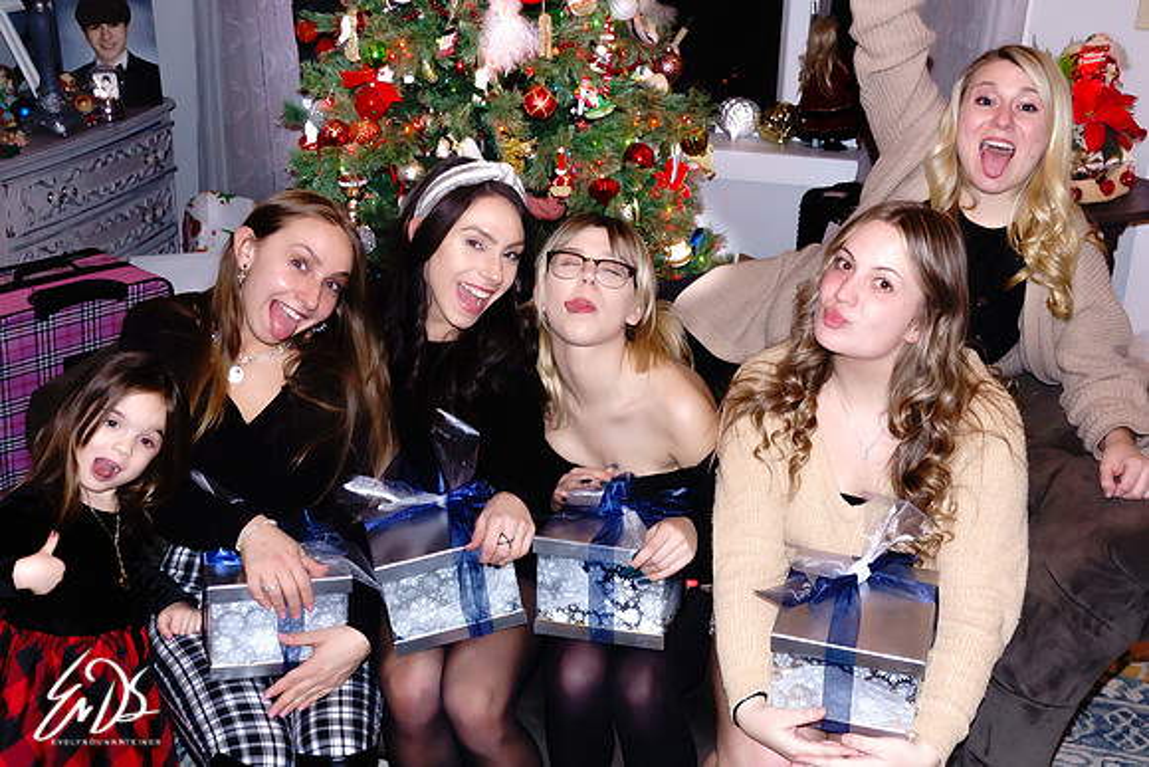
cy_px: 396
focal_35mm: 45
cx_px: 570
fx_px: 1434
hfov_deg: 43.7
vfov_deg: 29.9
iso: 1000
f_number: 3.2
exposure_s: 1/125
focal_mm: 12.96
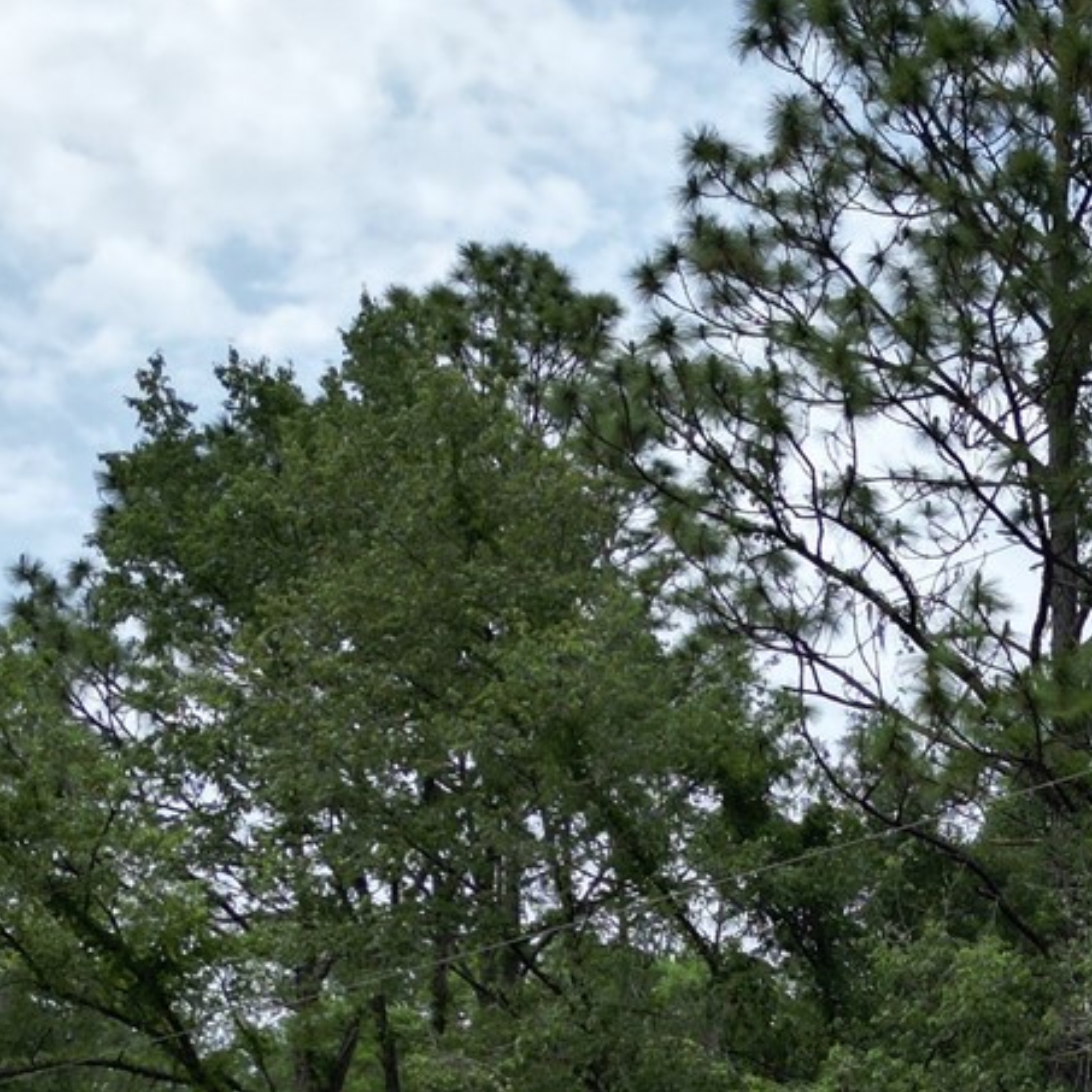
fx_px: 2677
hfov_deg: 22.3
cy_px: 1386
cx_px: 1073
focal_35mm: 75
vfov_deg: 21.1
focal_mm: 6.72
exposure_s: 1/4000
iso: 100
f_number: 1.7
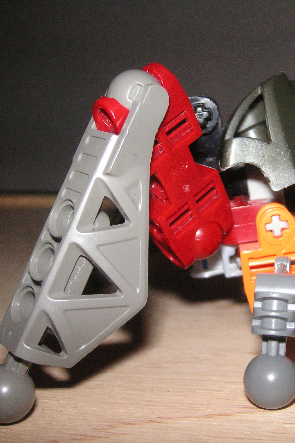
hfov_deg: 25.6
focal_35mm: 52
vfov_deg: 38.2
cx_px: 227
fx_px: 639
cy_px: 220
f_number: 6.7
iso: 160
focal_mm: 6.1
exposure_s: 1/180
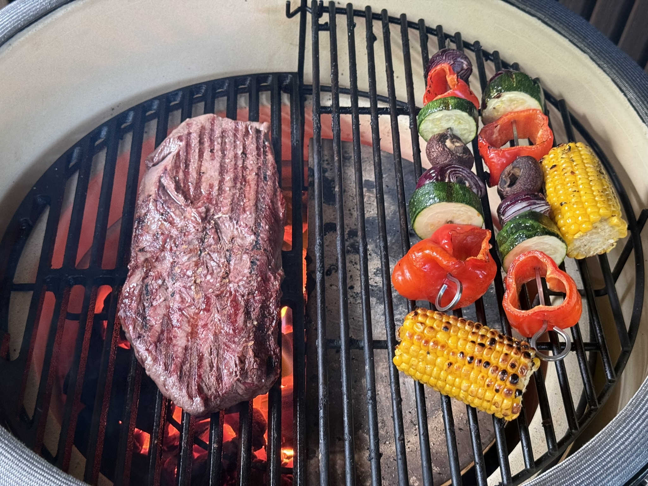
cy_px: 243
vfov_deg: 30.3
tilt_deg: -51.1
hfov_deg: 39.7
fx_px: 899
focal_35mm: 48
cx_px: 324
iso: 250
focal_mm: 6.76
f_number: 1.78
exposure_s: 1/50
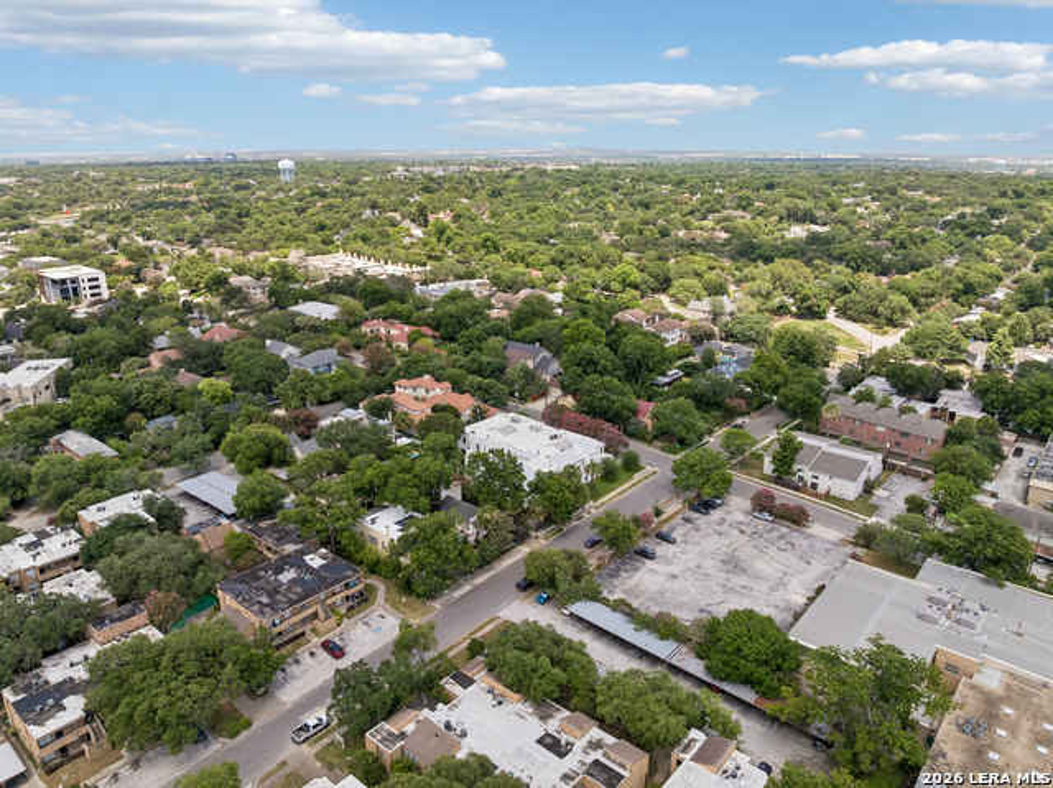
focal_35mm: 24
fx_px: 730
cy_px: 394
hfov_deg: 71.6
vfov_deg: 56.8
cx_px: 526
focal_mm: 12.3
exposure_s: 1/120
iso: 180
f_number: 2.8
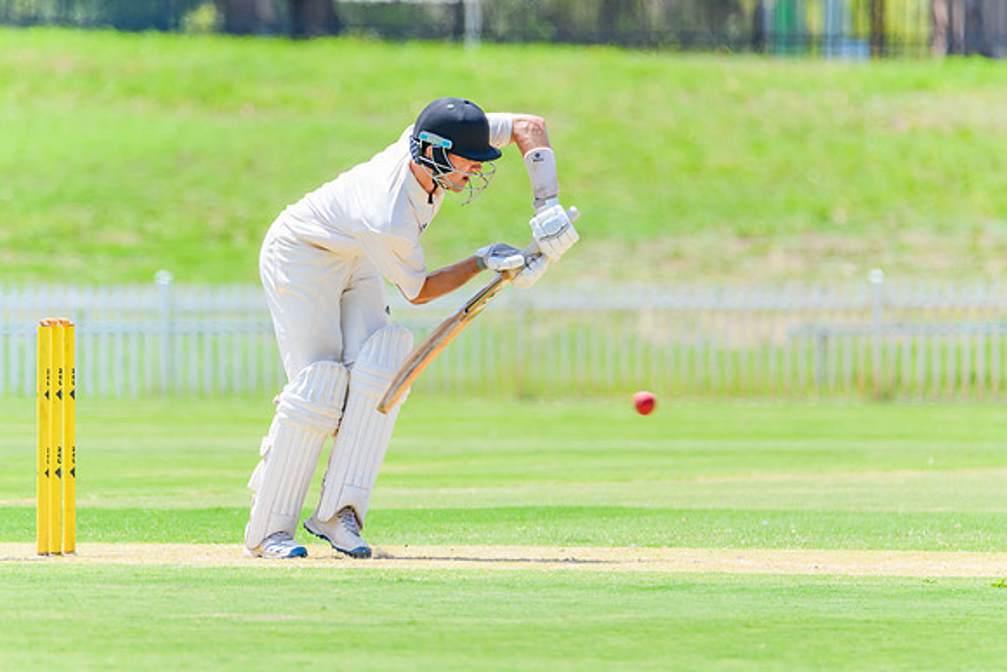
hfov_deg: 3.1
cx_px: 487
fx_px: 18828
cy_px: 324
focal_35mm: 673
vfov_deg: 2.0
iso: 400
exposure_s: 1/800
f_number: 6.3
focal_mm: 550
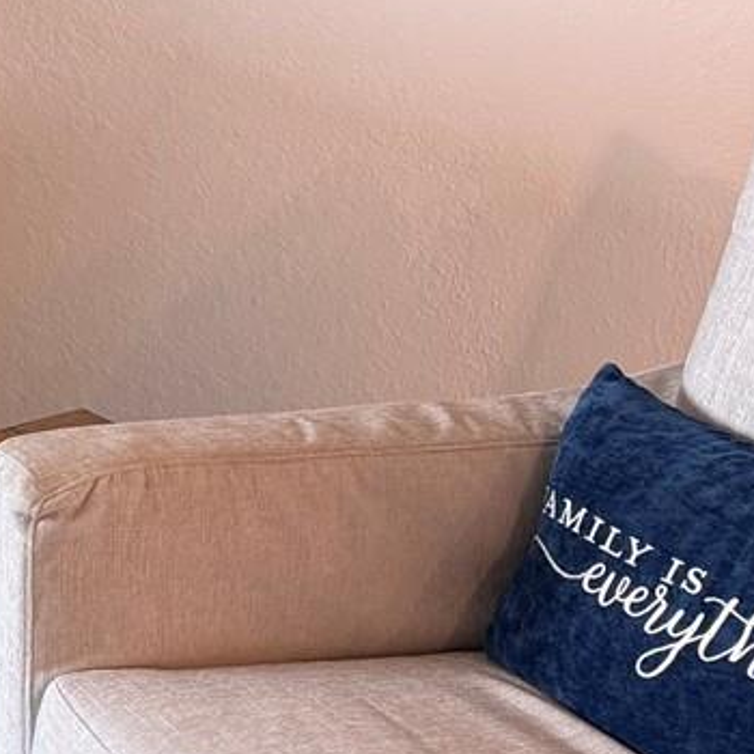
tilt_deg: -4.1
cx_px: -614
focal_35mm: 97
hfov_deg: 15.4
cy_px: -353
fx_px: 2390
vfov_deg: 16.4
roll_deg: -0.4
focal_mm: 6.76
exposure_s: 1/60
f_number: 1.78
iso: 100
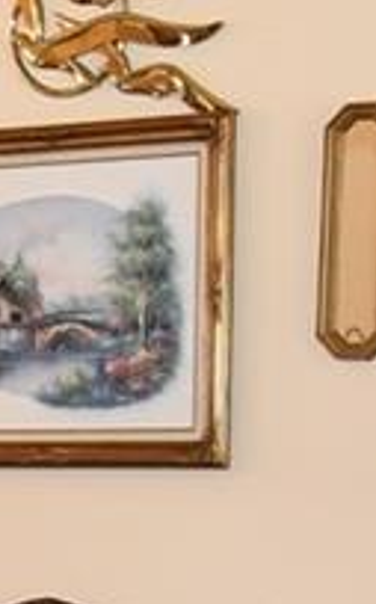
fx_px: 2894
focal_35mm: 176
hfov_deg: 7.1
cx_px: -477
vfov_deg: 11.7
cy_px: 722
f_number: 7.1
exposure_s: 1/15
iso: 500
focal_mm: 11
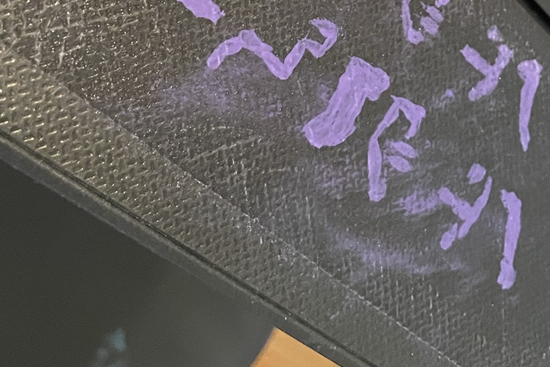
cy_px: -149
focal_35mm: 60
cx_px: 312
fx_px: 917
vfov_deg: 20.1
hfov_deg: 33.3
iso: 800
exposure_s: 1/30
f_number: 1.6
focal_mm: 4.2
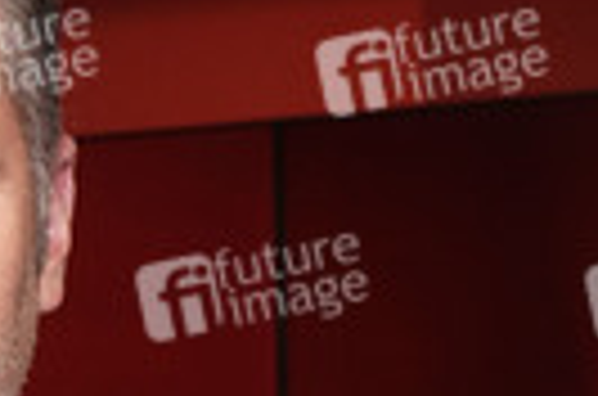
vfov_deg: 13.2
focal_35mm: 102
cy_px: 400
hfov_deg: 18.9
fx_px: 1690
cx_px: -137
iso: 2000
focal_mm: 30
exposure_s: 1/160
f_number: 5
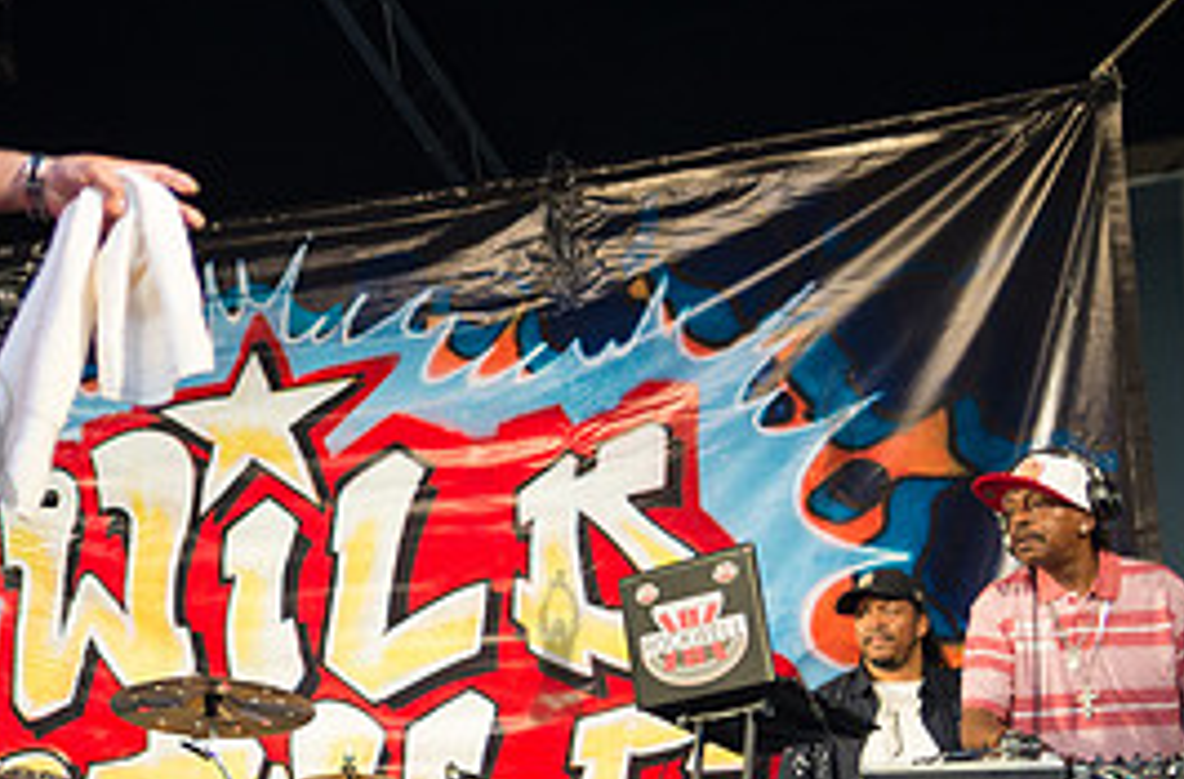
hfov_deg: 24.1
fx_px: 2686
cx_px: 81
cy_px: 359
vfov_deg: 16.5
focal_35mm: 82
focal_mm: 35
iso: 1000
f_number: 2
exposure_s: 1/1000
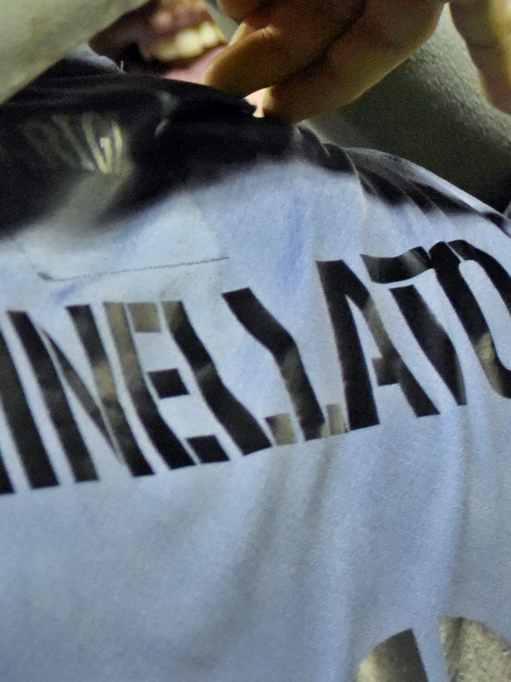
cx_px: -860
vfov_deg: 6.0
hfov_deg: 4.4
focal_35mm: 330
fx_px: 6497
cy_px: 167
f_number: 4.5
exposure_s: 1/640
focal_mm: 70
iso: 4500
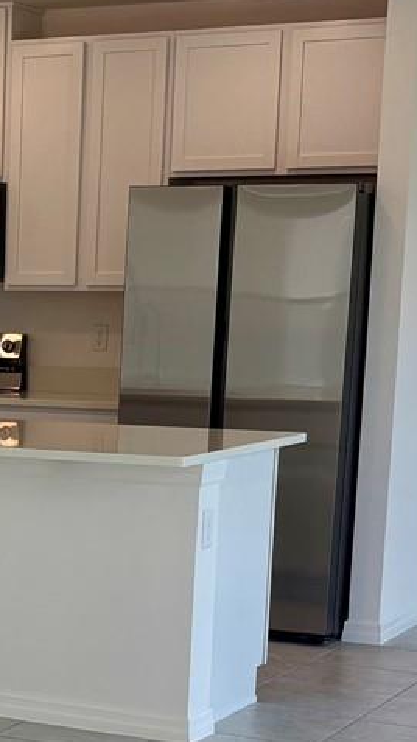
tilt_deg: -9.6
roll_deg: -0.1
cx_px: -163
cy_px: 639
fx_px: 1869
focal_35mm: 95
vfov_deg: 22.0
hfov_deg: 12.3
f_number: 1.6
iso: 64
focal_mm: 5.96
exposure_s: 1/346
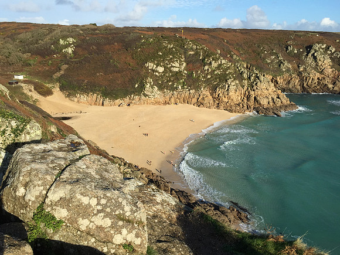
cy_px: 128
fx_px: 285
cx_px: 170
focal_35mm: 29
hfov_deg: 61.7
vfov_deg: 48.2
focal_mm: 4.15
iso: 32
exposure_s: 1/1980
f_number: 2.2
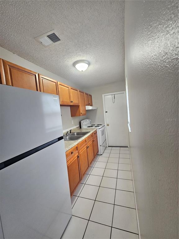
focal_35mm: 13
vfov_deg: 106.2
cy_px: 120
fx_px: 90
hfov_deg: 89.9
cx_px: 90
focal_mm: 2.2
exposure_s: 1/60
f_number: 2.2
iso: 250
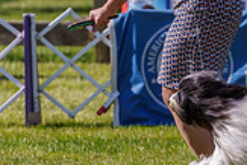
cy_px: -22
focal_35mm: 634
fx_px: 4354
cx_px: 192
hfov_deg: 3.2
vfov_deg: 2.2
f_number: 4
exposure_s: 1/1250
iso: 200
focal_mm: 178
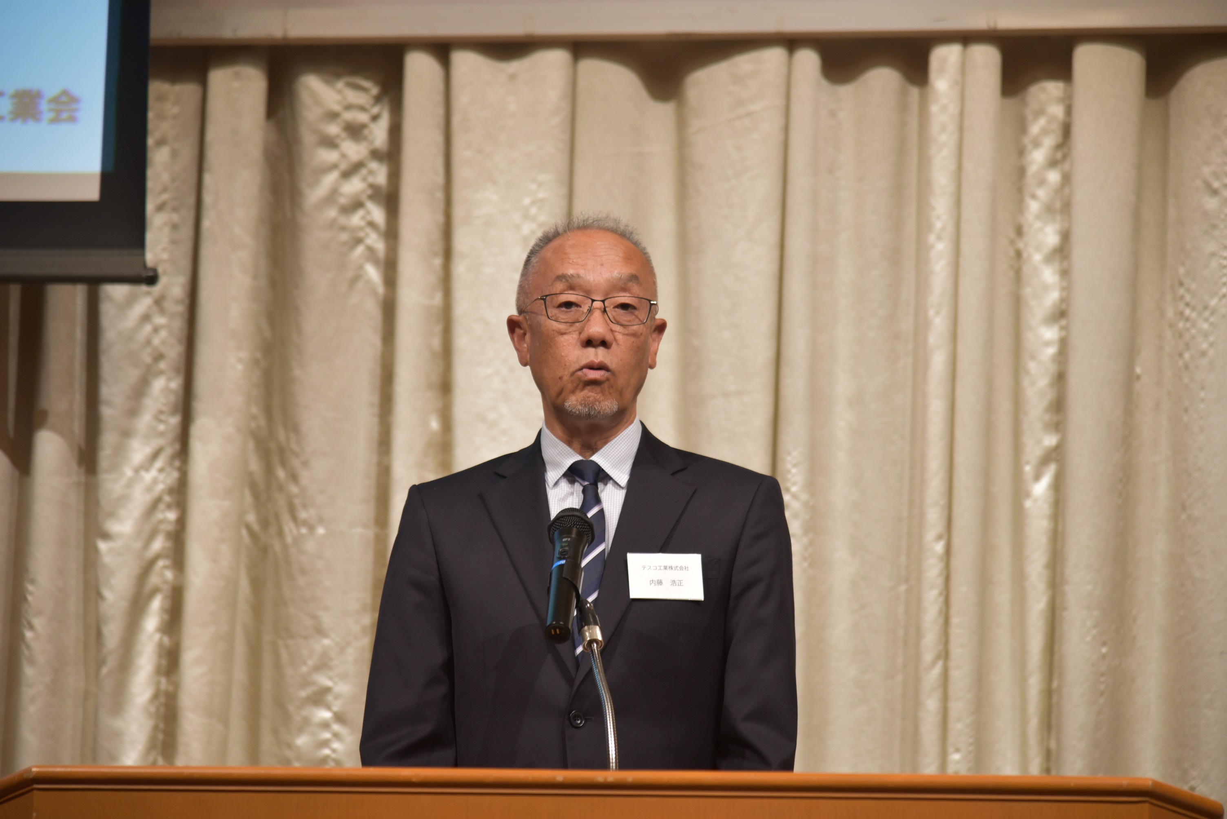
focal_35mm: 120
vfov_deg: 11.4
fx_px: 4091
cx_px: 614
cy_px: 410
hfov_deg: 17.1
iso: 720
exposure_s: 1/60
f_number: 4
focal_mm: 120
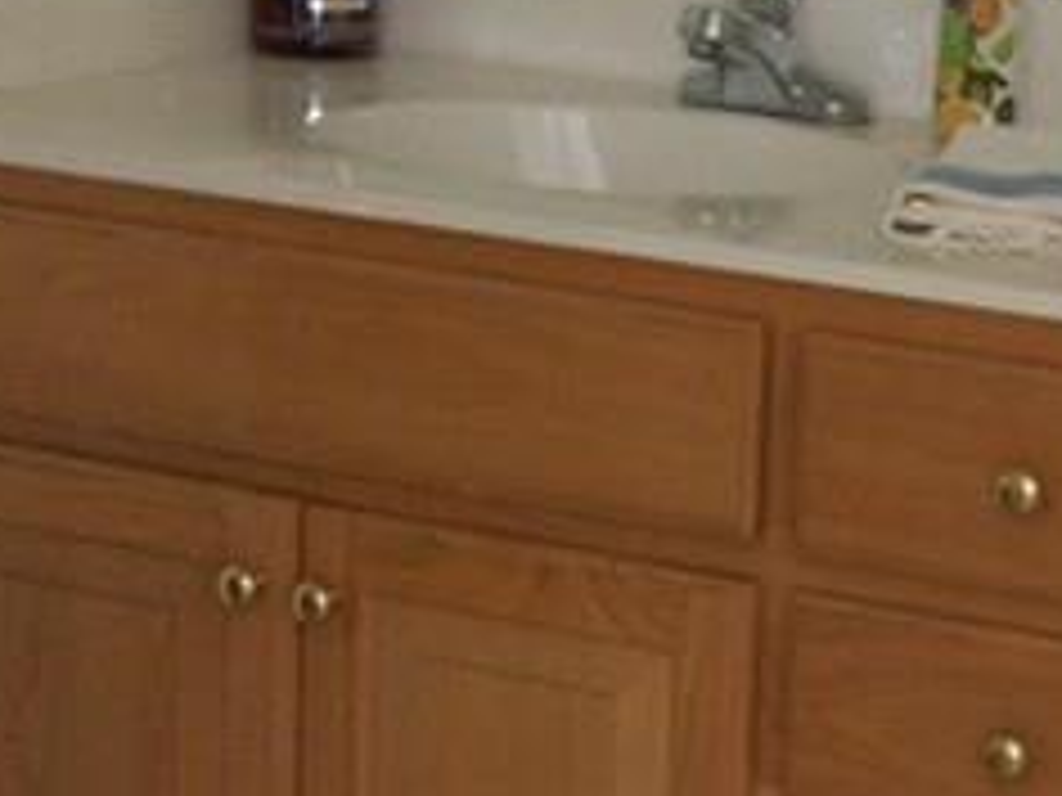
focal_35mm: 139
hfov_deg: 14.0
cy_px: 729
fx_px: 4264
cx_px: 1048
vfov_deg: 10.6
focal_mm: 5.7
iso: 160
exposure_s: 1/30
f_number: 2.9
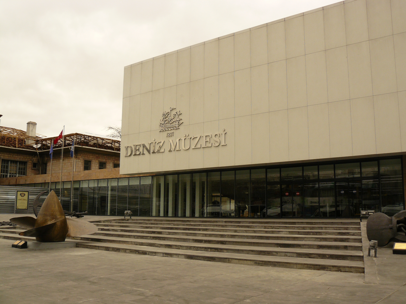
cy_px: 152
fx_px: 422
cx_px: 203
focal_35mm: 36
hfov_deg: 51.4
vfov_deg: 39.7
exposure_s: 1/160
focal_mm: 6
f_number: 4
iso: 100
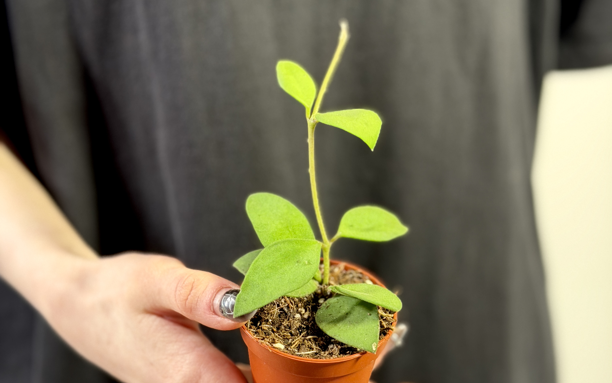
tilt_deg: -17.9
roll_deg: -0.9
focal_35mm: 68
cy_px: 185
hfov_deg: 30.2
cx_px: 307
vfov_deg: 19.1
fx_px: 1134
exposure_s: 1/60
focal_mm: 6.76
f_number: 1.78
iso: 250
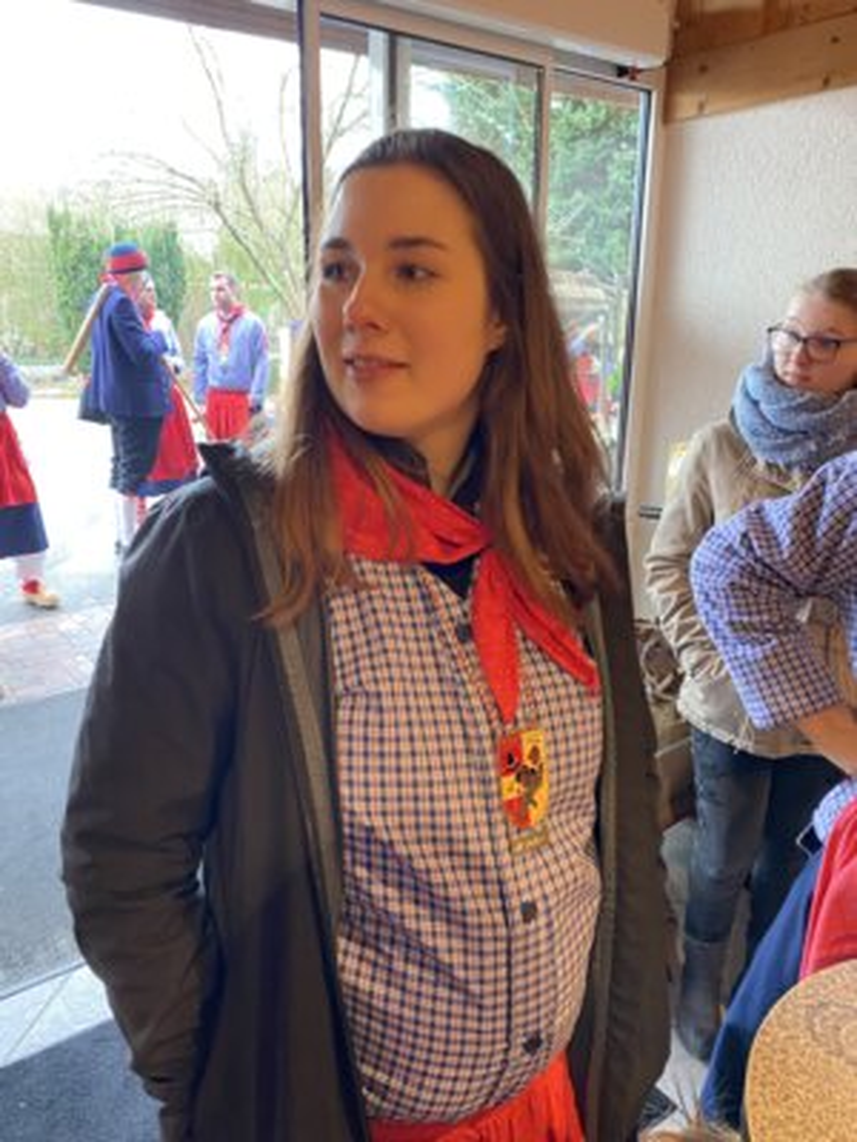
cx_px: 428
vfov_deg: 67.3
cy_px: 571
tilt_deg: -15.1
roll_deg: +0.2
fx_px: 858
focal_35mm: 26
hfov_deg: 53.1
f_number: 1.8
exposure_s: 1/50
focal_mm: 4.25
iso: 250
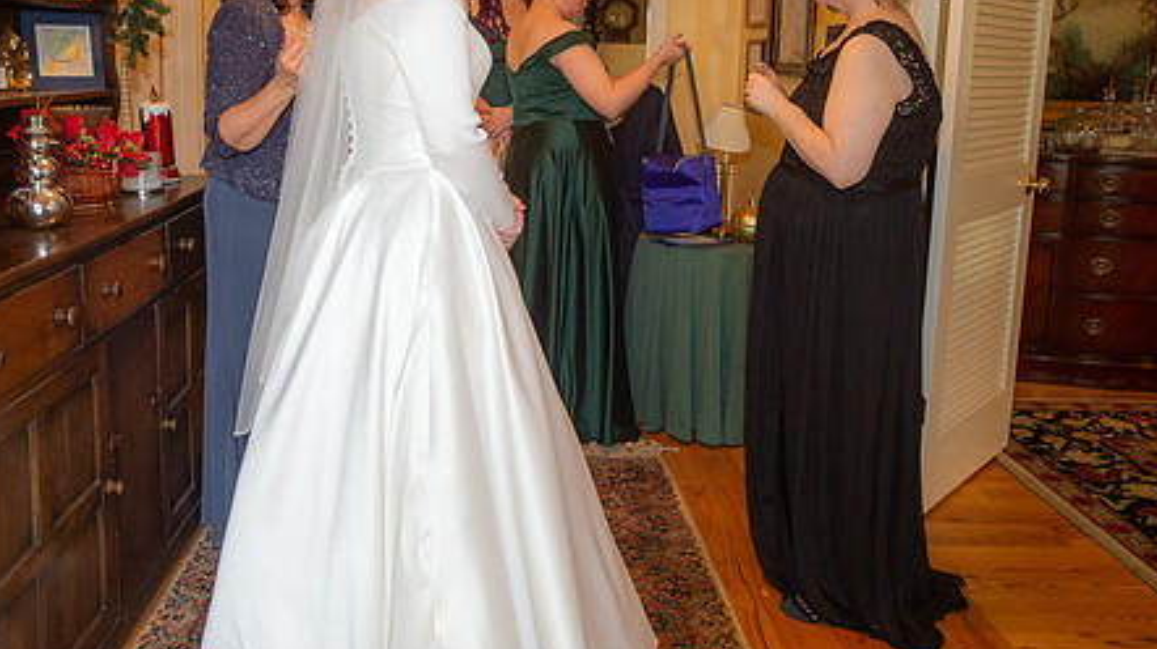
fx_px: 1012
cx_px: 518
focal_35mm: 33
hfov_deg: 59.4
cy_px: 204
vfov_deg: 35.1
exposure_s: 1/100
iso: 1250
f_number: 3.2
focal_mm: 24
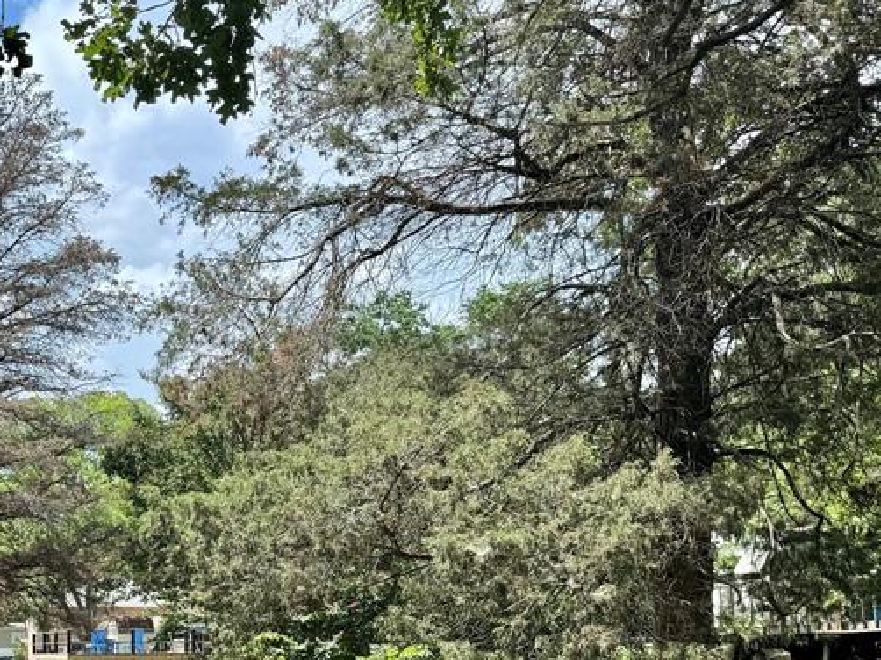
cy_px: 606
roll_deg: +0.6
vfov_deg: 28.4
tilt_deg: +3.5
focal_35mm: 49
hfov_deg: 35.6
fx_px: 1246
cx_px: 21
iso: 80
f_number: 1.78
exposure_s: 1/1767
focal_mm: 6.76
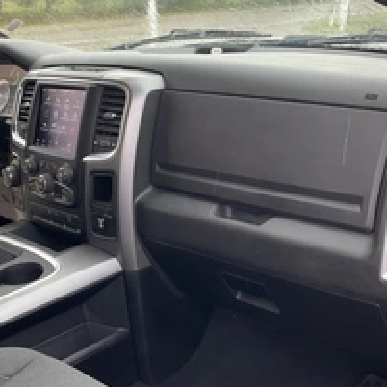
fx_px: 645
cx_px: 191
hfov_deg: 33.4
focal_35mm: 51
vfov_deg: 33.4
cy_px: 193
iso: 64
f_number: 1.8
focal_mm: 3
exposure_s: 1/62
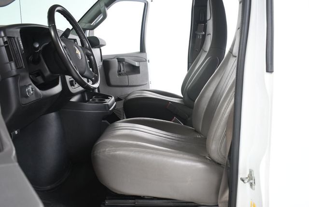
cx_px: 154
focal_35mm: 36
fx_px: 309
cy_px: 104
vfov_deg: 36.9
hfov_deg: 53.1
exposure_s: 1/160
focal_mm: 18
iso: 100
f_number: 4
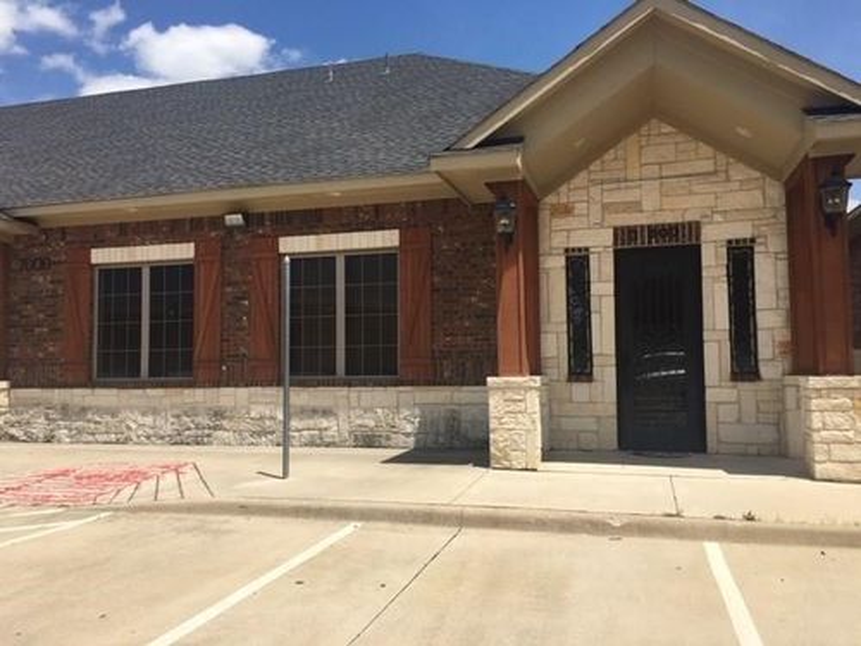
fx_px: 721
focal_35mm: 29
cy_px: 323
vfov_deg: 48.2
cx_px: 430
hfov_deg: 61.7
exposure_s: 1/1972
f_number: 2.2
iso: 25
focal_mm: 4.15
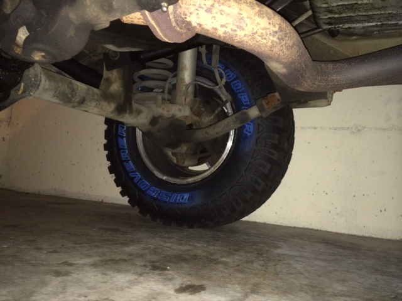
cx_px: 201
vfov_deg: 46.8
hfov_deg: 60.0
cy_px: 150
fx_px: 348
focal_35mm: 30
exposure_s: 1/16
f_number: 2.2
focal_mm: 4.12
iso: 125
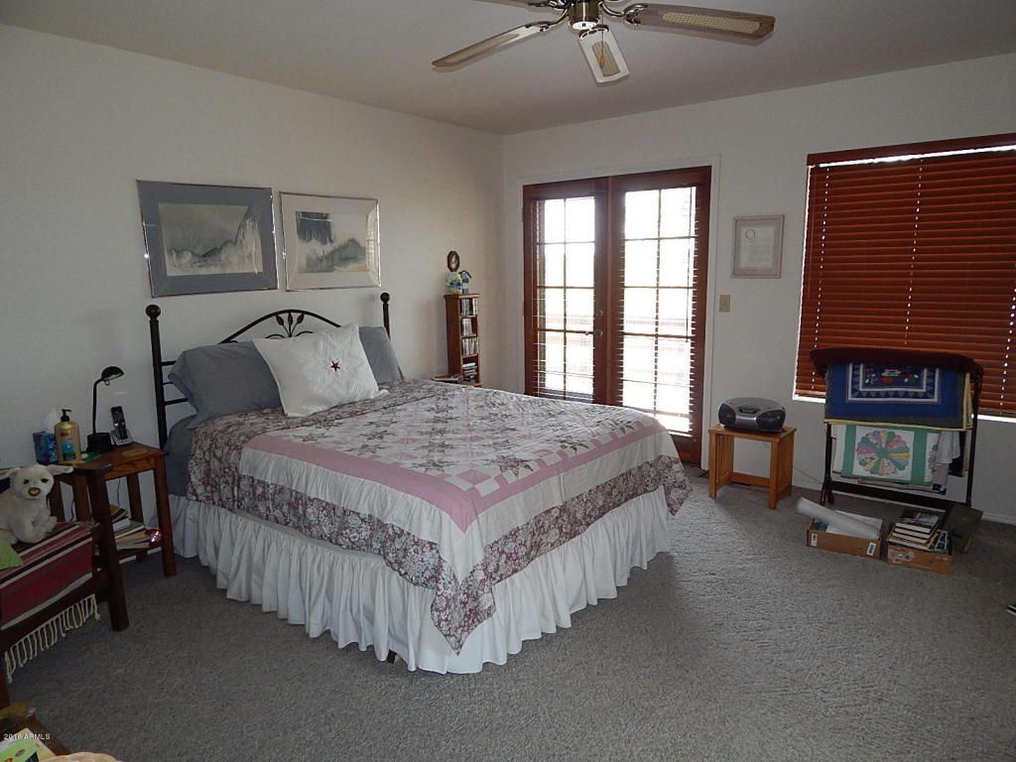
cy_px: 381
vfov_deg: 58.9
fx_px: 675
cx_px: 508
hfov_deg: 73.9
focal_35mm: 23
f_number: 3
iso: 200
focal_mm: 4
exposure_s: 1/30
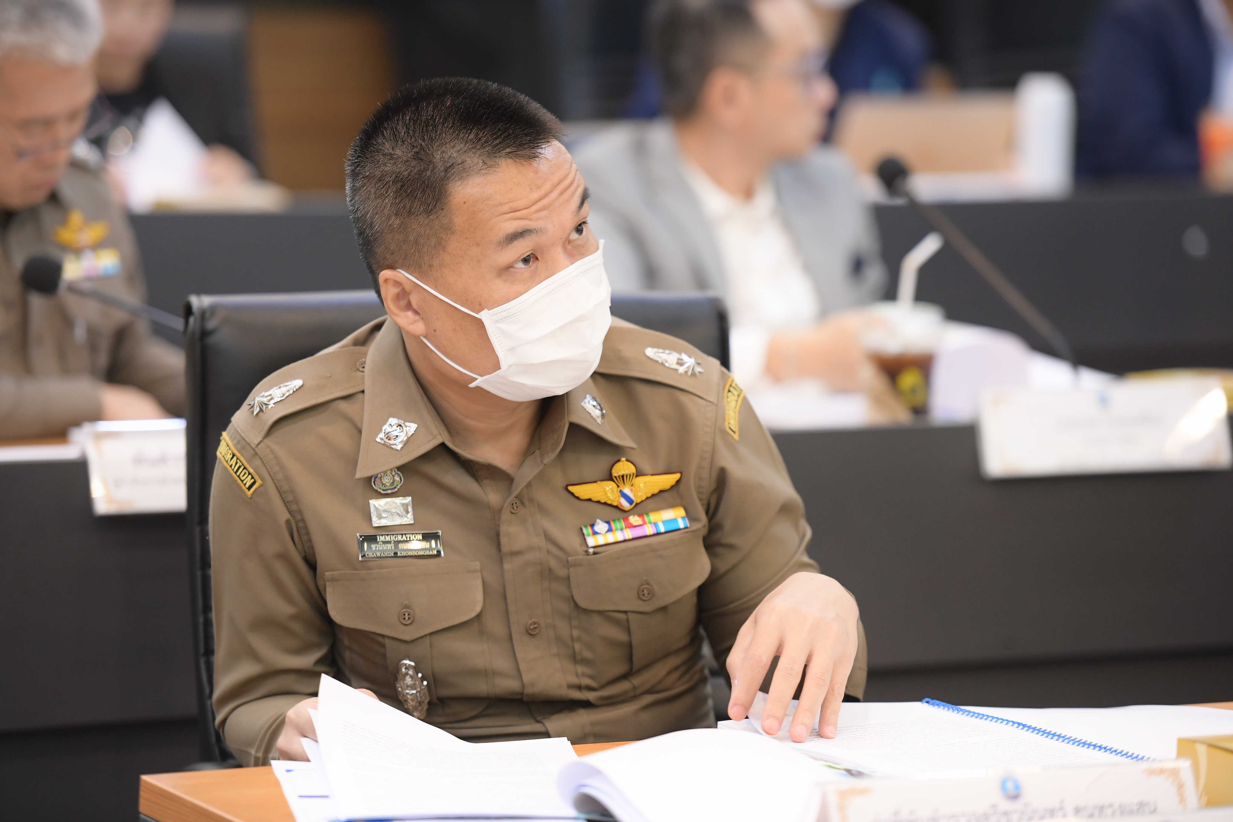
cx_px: 616
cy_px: 411
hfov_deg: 12.8
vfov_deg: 8.6
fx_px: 5480
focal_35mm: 160
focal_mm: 160
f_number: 2.8
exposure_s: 1/100
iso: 1600
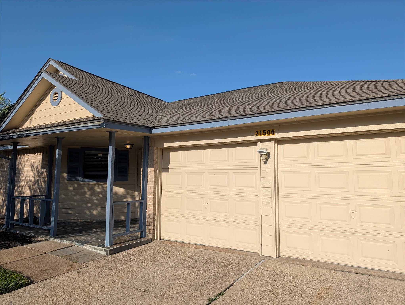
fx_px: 281
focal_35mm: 24
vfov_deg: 56.9
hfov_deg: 71.5
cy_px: 152
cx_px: 202
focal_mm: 6.9
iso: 21
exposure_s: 1/1678
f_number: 1.68
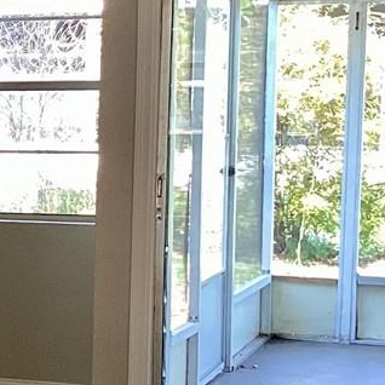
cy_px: 239
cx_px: -408
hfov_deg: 11.3
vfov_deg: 12.6
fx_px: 1736
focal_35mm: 138
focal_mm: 3.3
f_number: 2.4
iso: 80
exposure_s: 1/120
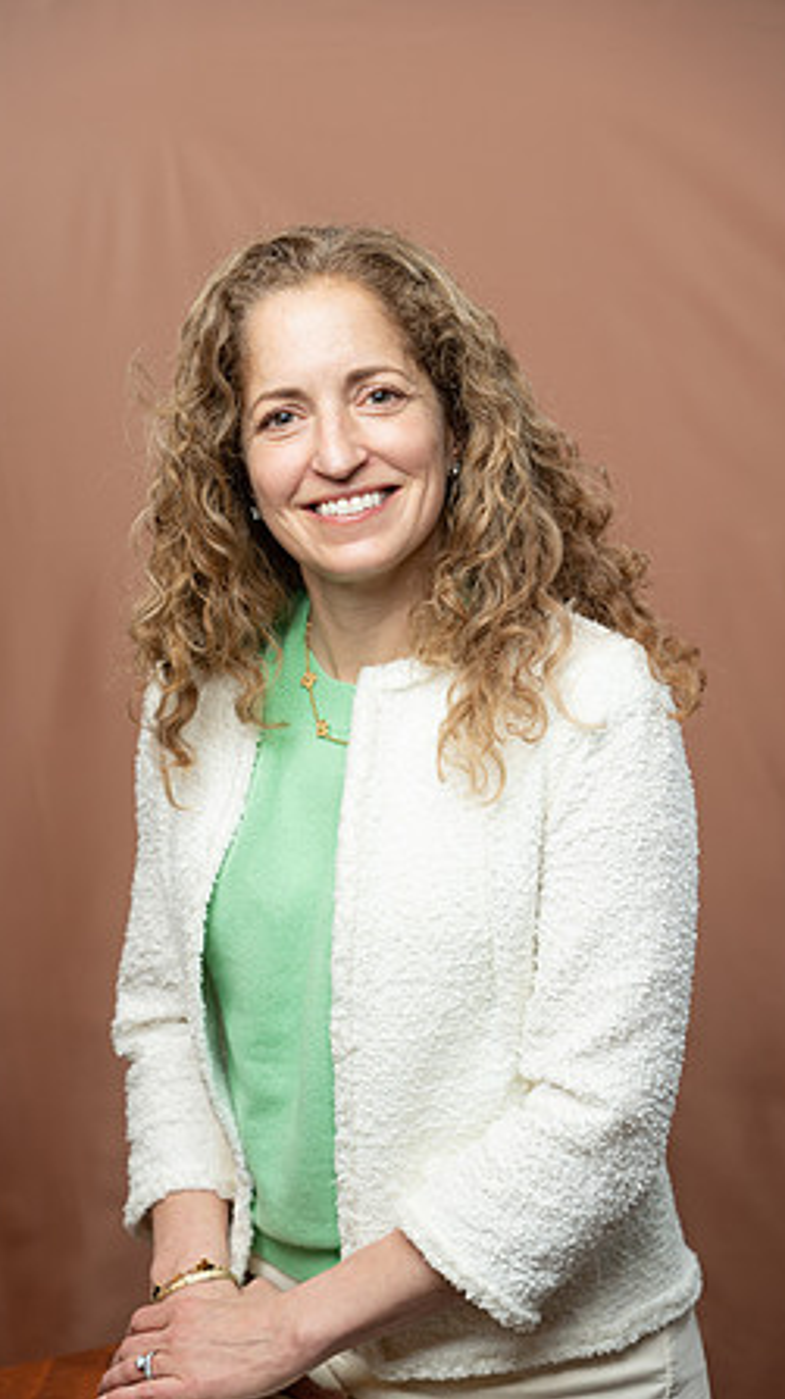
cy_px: 701
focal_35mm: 77
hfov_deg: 15.7
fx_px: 2853
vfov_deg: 27.5
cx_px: 350
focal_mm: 73
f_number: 4
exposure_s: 1/160
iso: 320
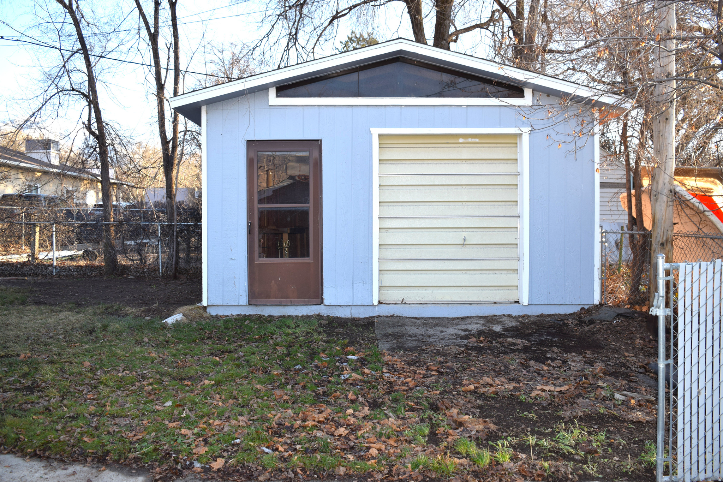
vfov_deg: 47.9
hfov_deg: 67.4
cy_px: 241
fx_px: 542
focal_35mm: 27
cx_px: 362
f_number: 5.6
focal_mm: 18
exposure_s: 1/125
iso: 140
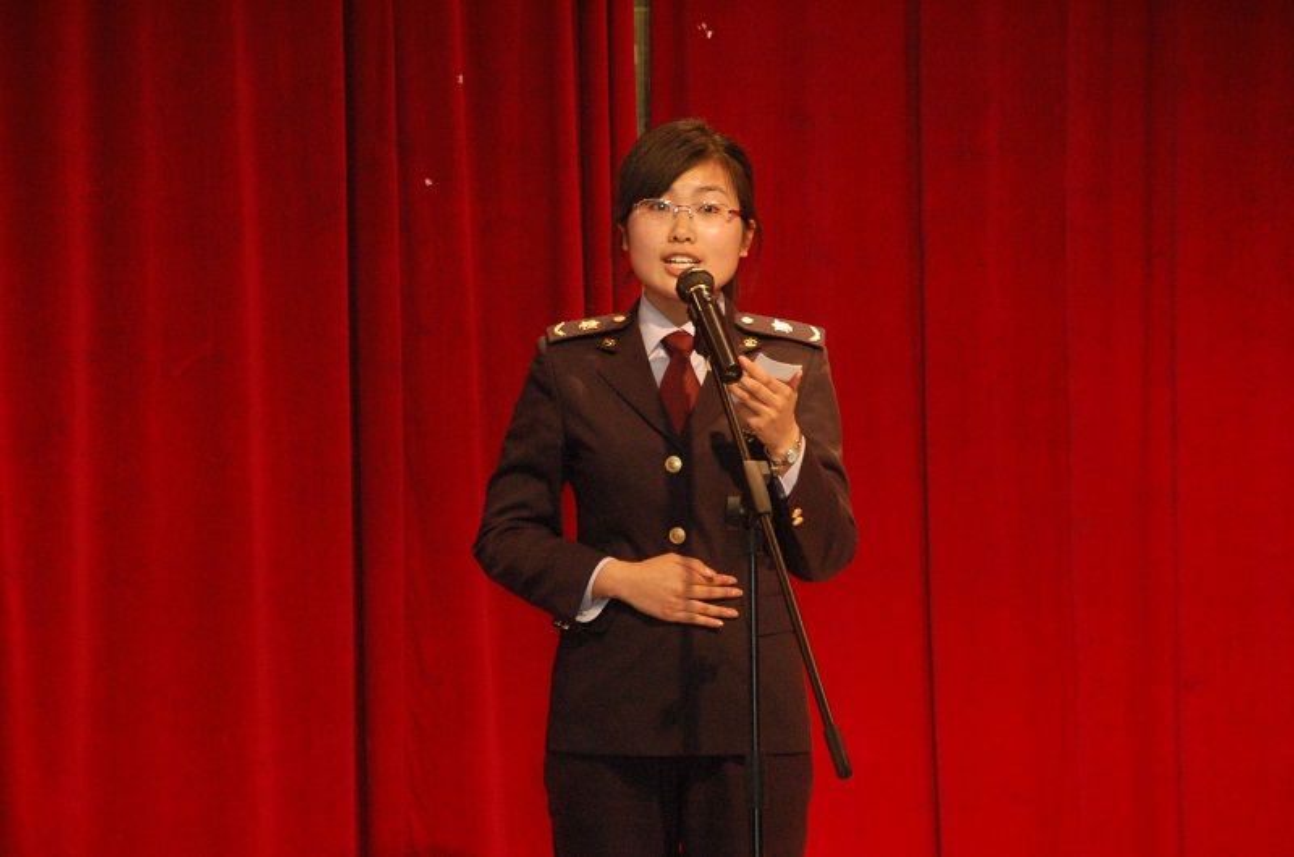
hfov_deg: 9.2
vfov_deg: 6.1
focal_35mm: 225
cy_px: 428
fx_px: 8071
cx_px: 647
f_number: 5.6
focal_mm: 150
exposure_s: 1/60
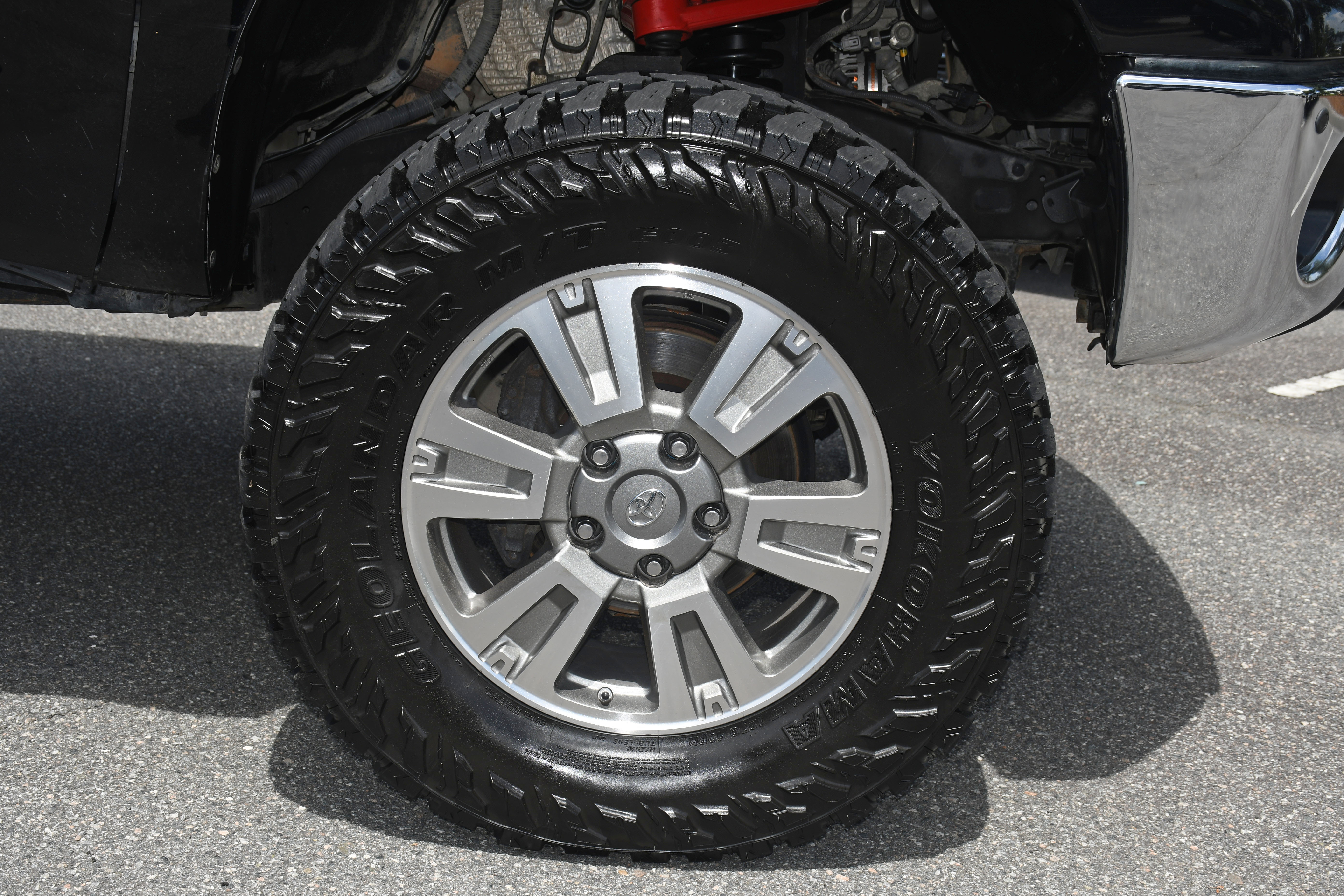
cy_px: 448
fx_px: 1941
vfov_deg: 26.0
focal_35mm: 52
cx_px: 672
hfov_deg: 38.2
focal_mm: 35
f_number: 6.3
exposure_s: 1/250
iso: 100
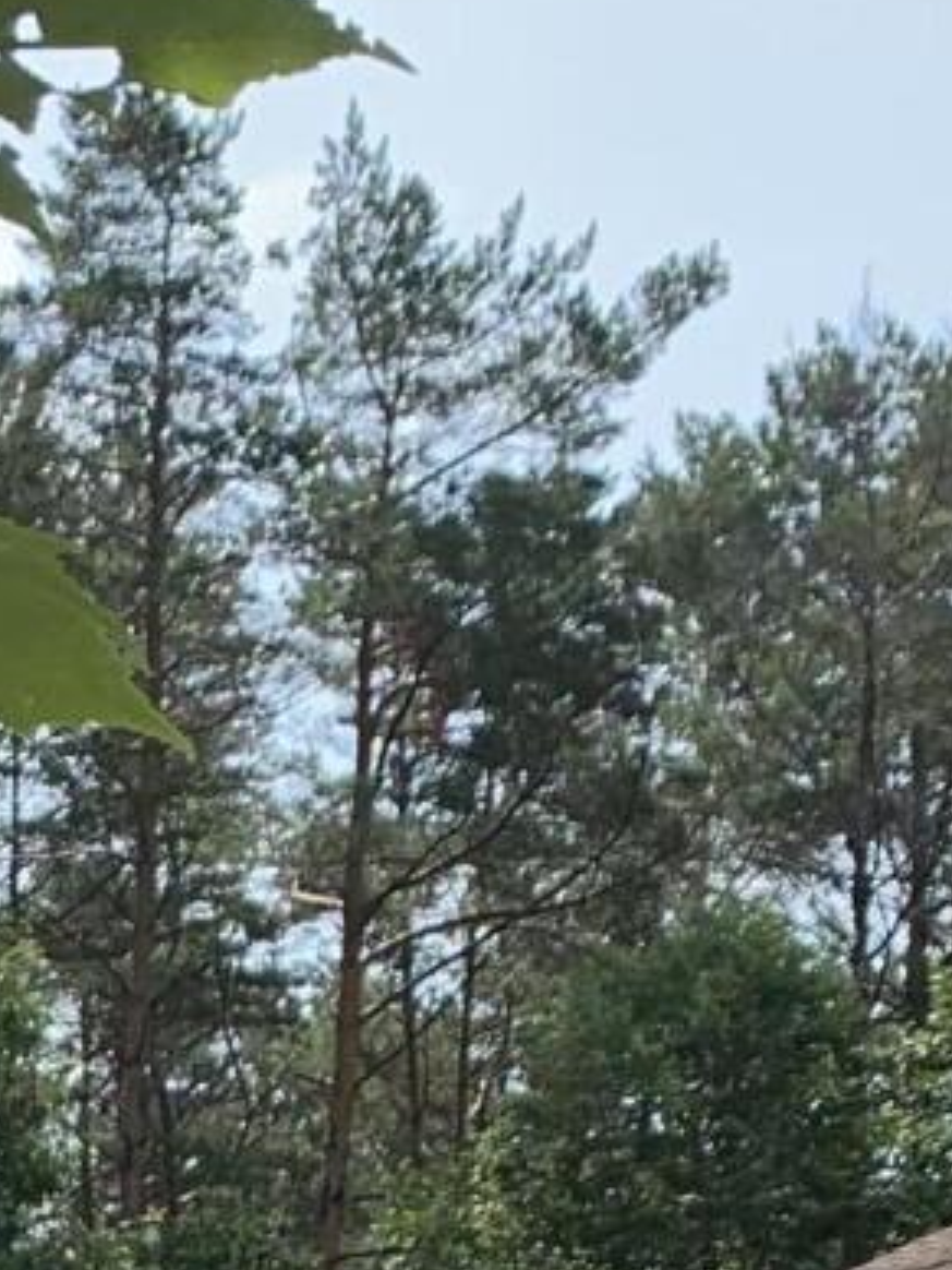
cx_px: -553
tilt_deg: -5.7
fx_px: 4914
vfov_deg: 12.6
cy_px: 2700
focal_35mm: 134
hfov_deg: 10.6
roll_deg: +0.1
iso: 25
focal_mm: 4.25
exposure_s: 1/1282
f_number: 1.8
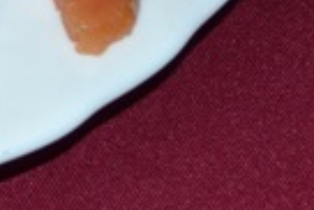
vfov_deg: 4.0
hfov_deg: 5.8
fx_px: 2925
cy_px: -361
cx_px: -589
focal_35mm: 335
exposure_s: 1/60
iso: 900
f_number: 5
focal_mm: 38
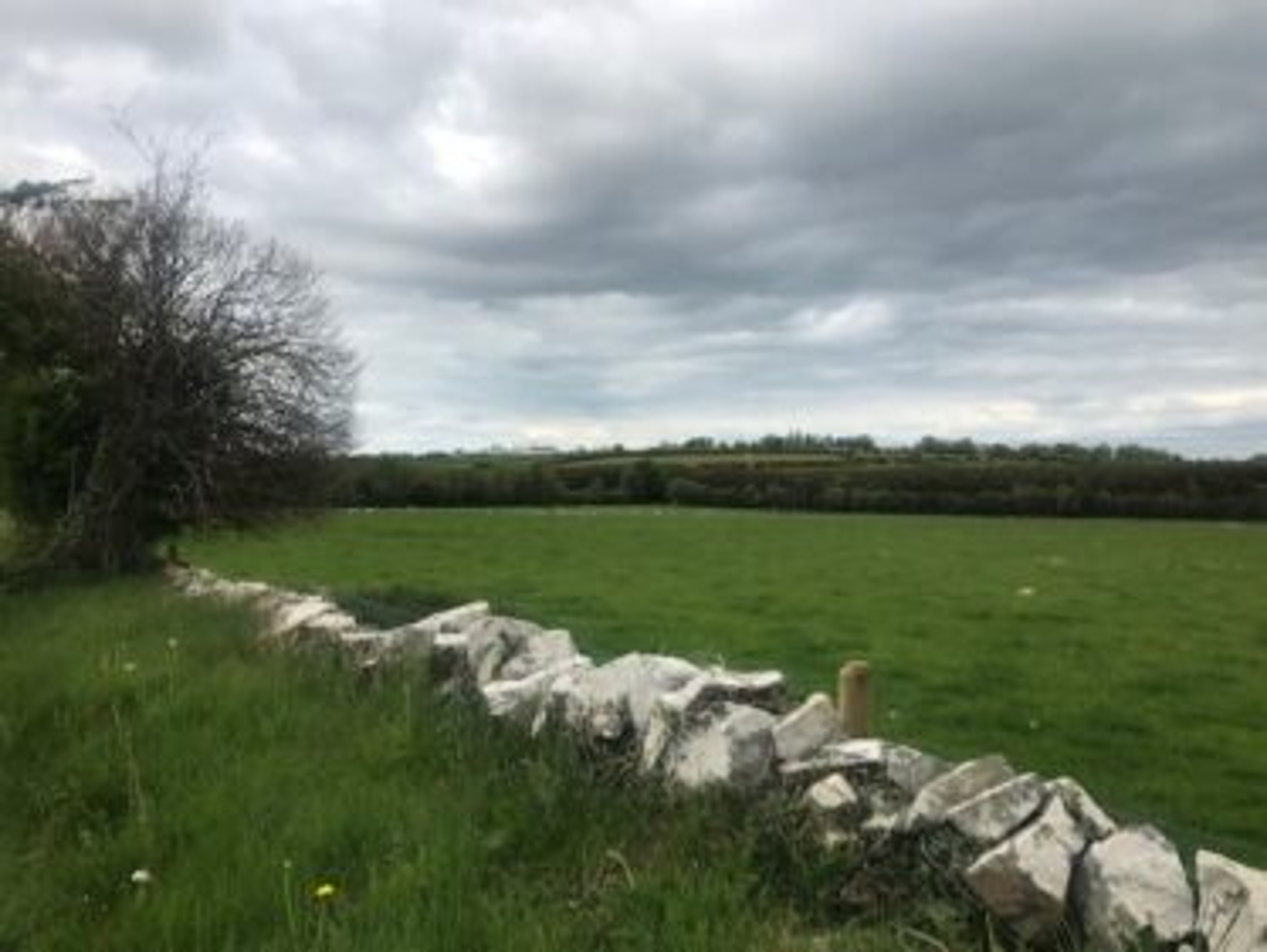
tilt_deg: +0.3
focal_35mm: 28
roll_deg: -0.2
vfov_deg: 49.8
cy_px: 476
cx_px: 634
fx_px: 1026
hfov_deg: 63.4
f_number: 1.8
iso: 20
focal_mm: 3.99
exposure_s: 1/1597
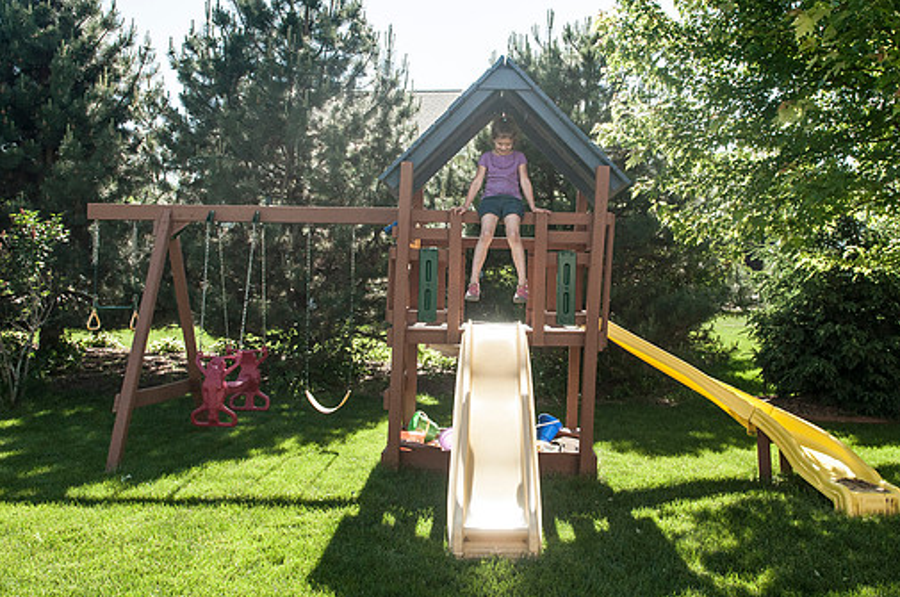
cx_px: 503
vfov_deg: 42.2
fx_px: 774
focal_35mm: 31
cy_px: 311
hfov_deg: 60.2
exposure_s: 1/2000
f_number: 5
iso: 400
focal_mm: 18
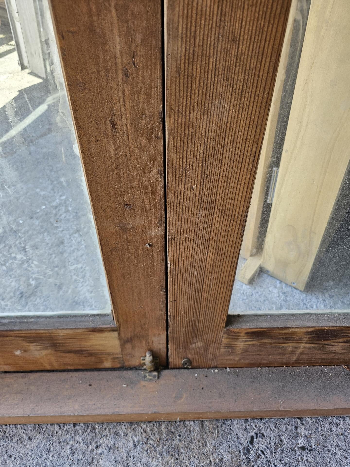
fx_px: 310
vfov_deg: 73.9
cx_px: 175
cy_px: 234
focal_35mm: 23
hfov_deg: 58.9
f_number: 1.7
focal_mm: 6.3
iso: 80
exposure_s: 1/100
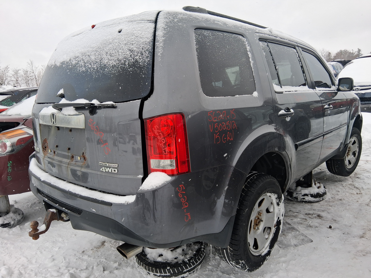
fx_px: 279
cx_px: 186
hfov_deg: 67.3
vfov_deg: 53.1
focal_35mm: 26
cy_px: 139
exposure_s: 1/160
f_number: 1.8
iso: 25
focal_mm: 3.98
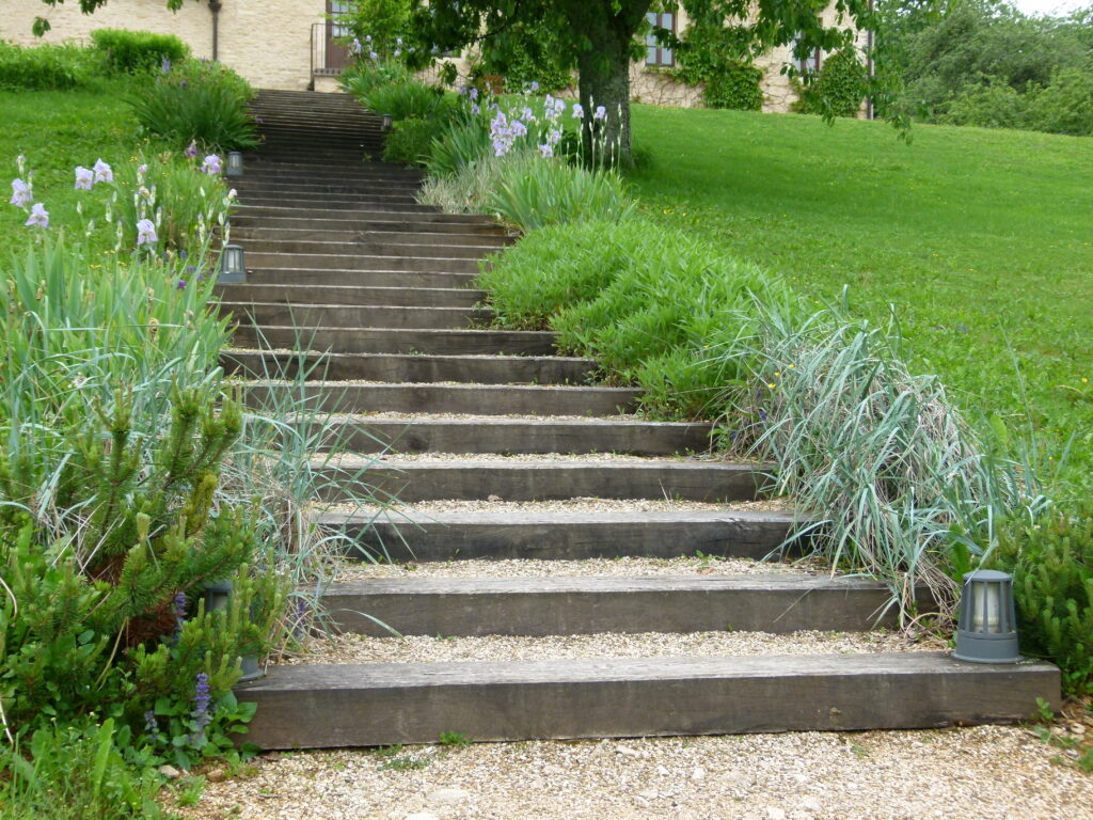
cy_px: 410
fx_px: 1516
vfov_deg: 30.3
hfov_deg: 39.7
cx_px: 546
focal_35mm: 48
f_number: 3.2
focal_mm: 8.7
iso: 100
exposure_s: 1/125
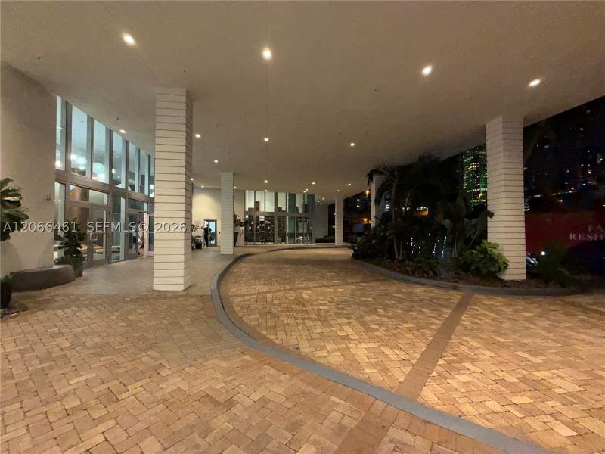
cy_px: 227
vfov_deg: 85.7
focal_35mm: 14
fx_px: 245
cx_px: 302
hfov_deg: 102.1
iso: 320
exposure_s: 1/60
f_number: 2.2
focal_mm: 2.22
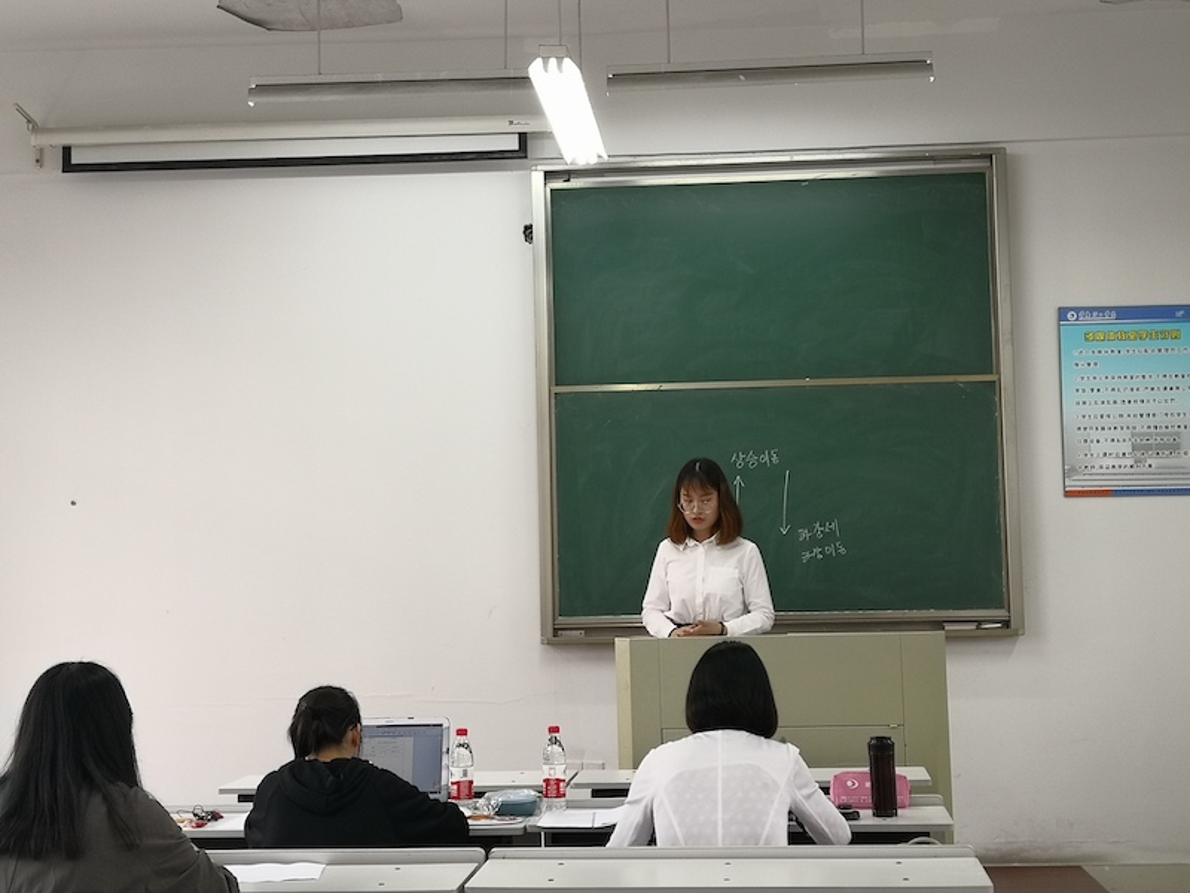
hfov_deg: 39.7
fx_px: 1650
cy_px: 446
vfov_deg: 30.3
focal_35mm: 48
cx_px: 595
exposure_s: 1/50
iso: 64
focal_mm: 3.95
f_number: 1.6
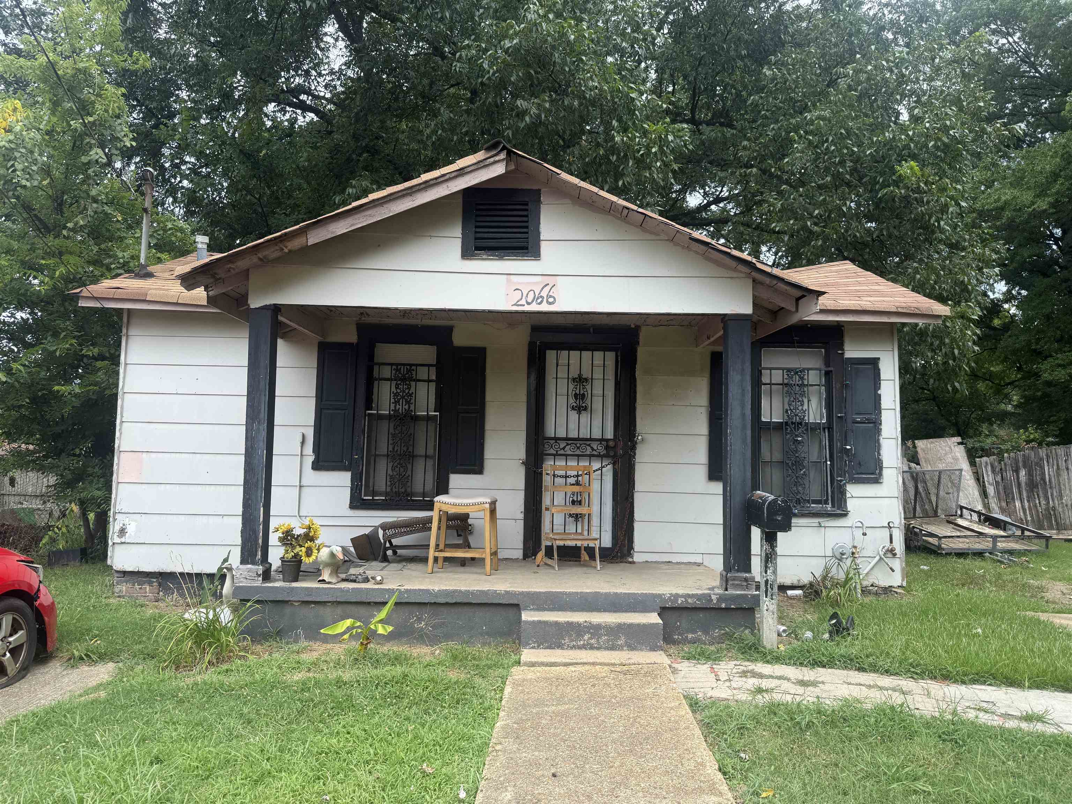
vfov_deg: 56.8
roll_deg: -1.2
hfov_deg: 71.6
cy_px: 402
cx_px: 536
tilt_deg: +5.0
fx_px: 743
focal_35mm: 24
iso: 80
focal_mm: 6.76
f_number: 1.78
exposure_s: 1/1437
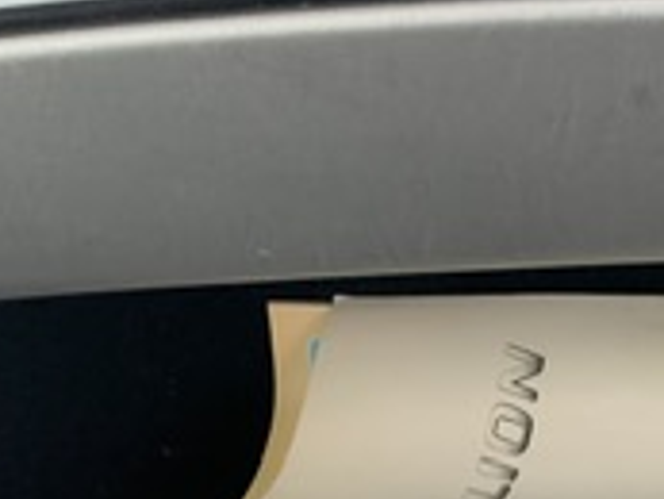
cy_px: 461
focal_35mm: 96
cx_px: 614
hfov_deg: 20.0
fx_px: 1843
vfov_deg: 15.2
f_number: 1.8
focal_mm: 4.25
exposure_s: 1/73
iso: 100
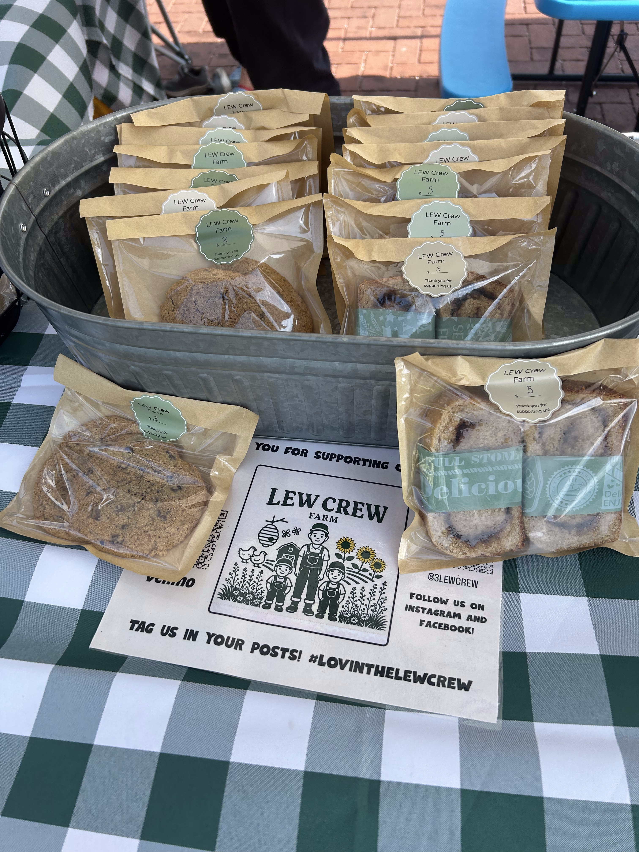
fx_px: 640
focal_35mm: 26
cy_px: 426
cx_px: 320
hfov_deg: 53.1
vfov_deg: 67.3
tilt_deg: -55.5
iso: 50
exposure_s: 1/1511
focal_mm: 5.7
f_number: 1.5
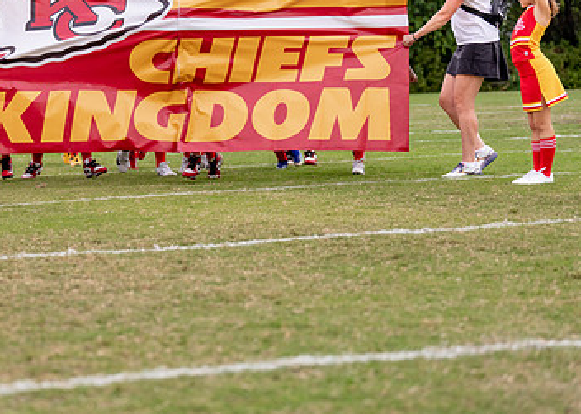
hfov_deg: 16.2
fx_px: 2028
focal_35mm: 123
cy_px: 81
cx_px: 170
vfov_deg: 11.6
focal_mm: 70
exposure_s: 1/2000
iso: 160
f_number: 2.8
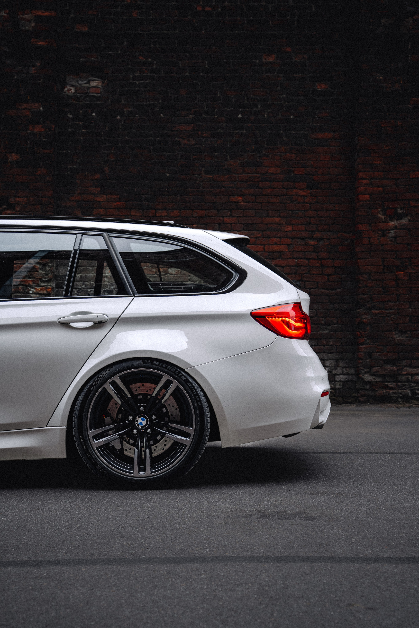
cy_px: 314
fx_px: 873
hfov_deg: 27.0
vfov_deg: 39.6
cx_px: 210
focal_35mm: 50
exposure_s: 1/250
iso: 200
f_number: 4.5
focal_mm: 50
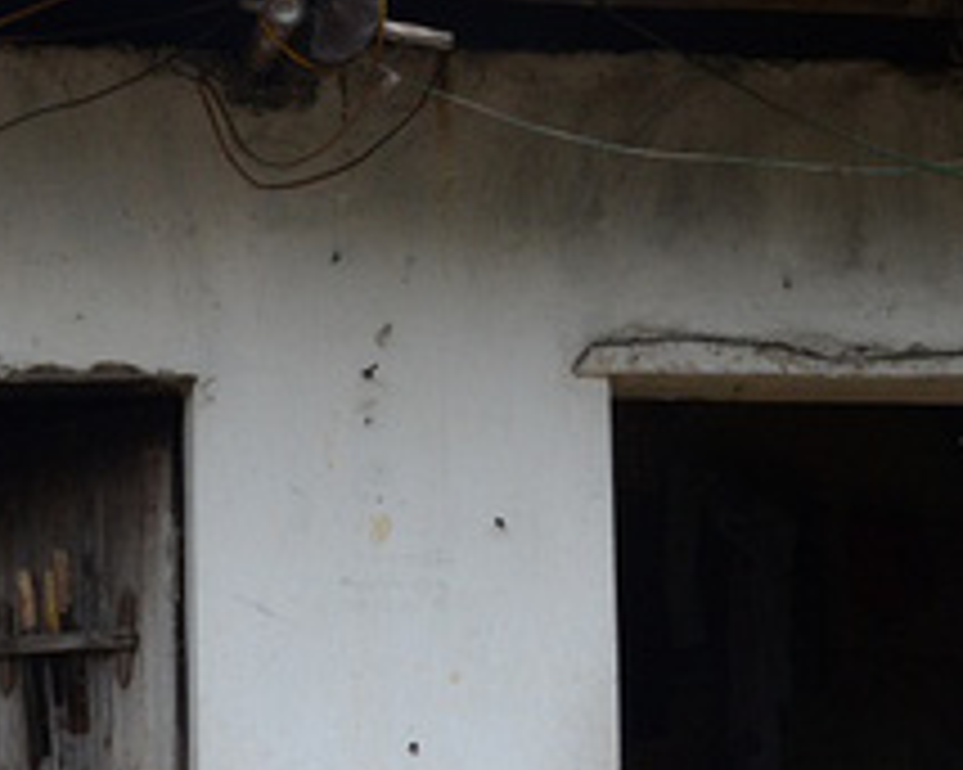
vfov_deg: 17.0
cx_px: 508
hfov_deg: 21.6
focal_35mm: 88
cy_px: 775
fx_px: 2518
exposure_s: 1/500
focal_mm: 21
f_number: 11
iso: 800
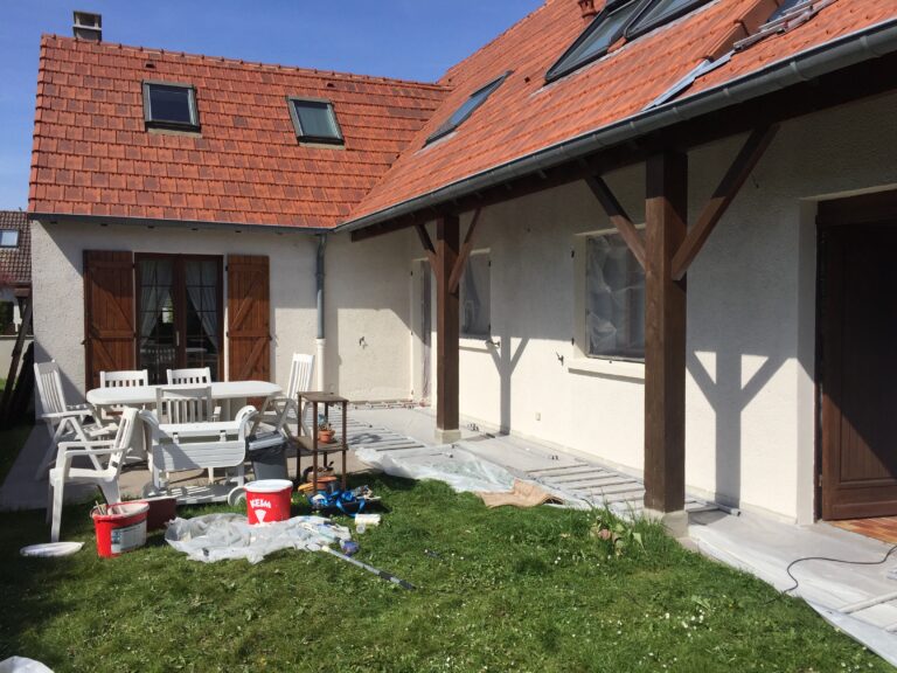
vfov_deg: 48.2
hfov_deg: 61.7
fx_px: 751
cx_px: 448
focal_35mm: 29
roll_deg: +0.1
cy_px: 336
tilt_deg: -3.5
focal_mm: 4.15
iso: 32
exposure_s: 1/3968
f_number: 2.2
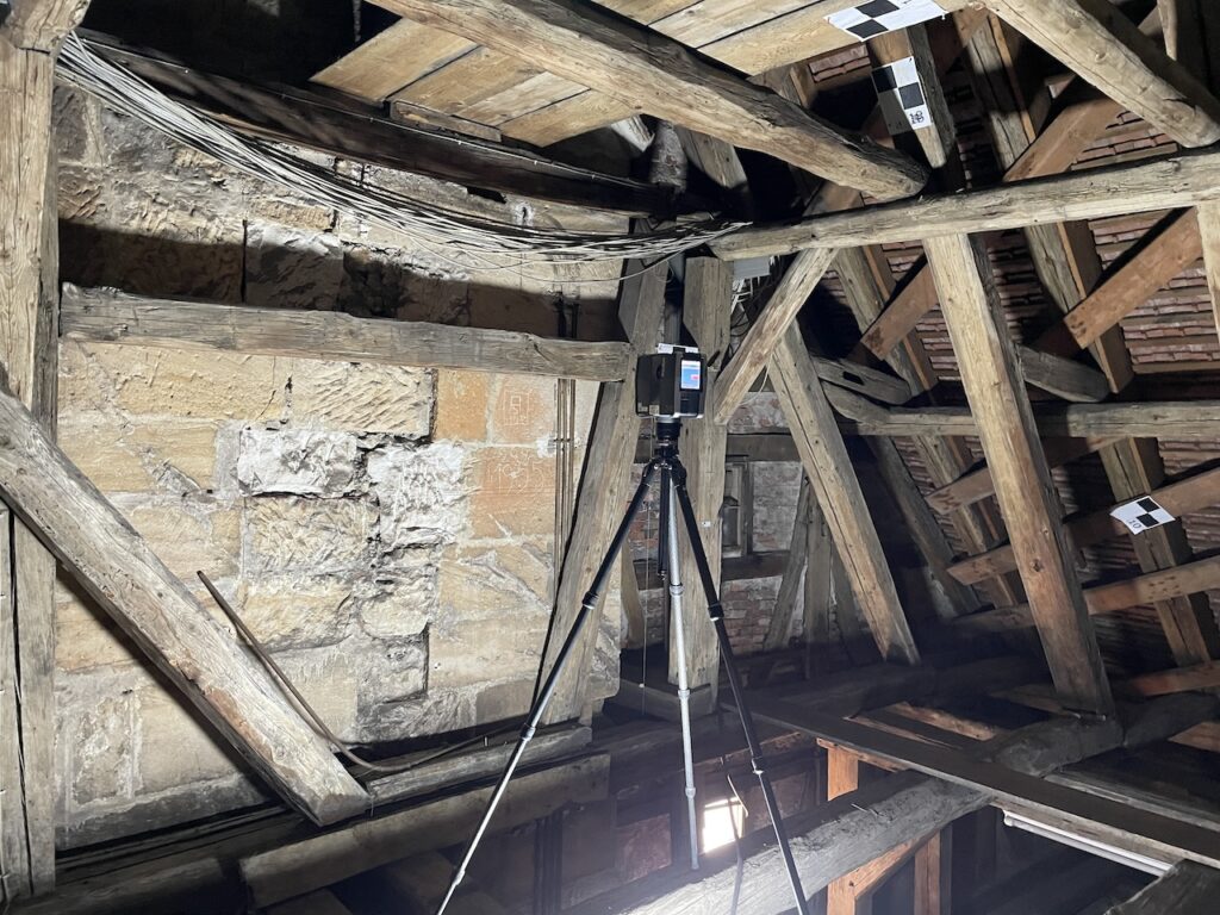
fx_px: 916
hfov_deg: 67.3
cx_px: 610
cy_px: 458
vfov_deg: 53.1
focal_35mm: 26
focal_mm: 4.2
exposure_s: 1/57
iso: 500
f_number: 1.6
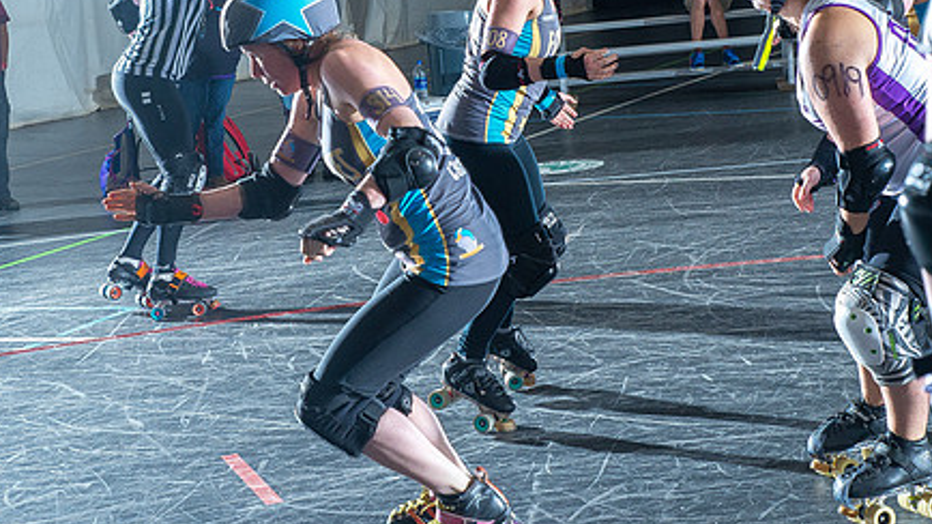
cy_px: 62
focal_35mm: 82
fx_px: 2026
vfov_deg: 14.6
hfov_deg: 25.9
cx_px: 509
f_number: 7.1
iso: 800
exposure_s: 1/160
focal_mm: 48
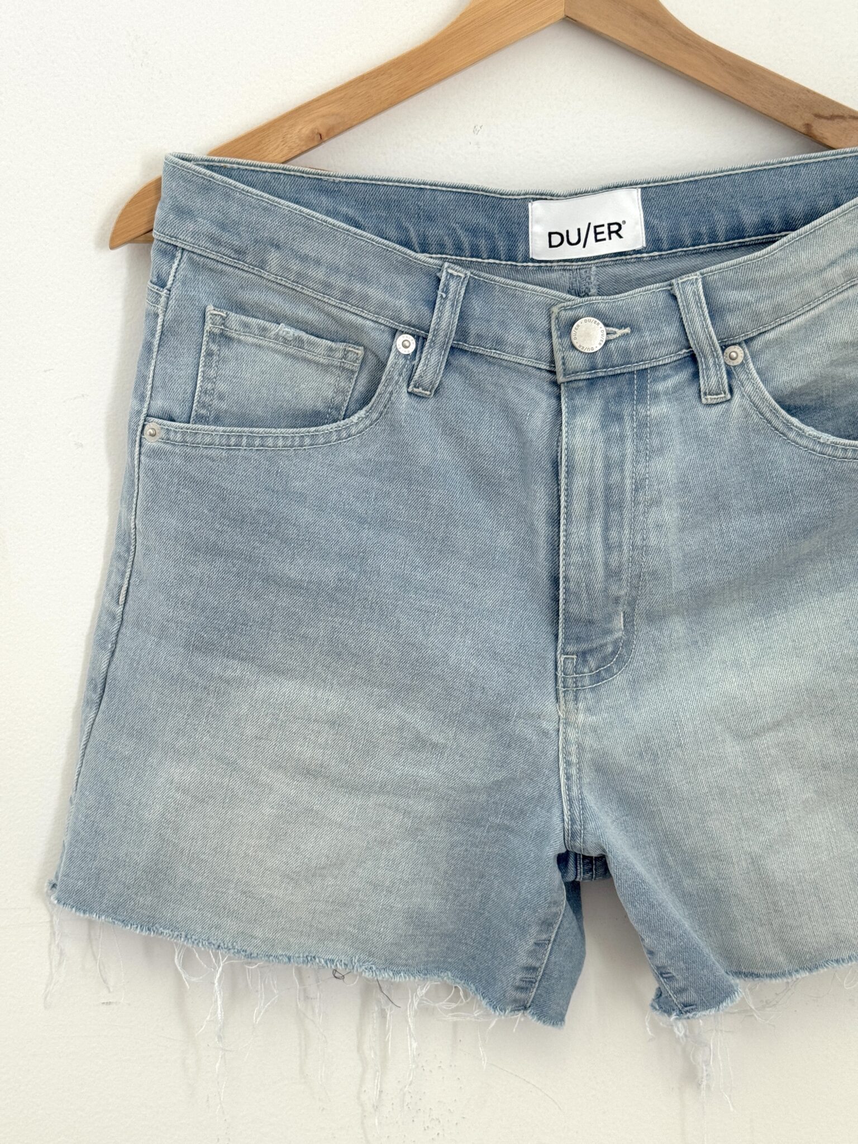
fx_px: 1586
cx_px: 429
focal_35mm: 48
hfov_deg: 30.3
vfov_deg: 39.7
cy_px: 572
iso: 80
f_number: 1.78
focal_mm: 6.76
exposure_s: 1/120
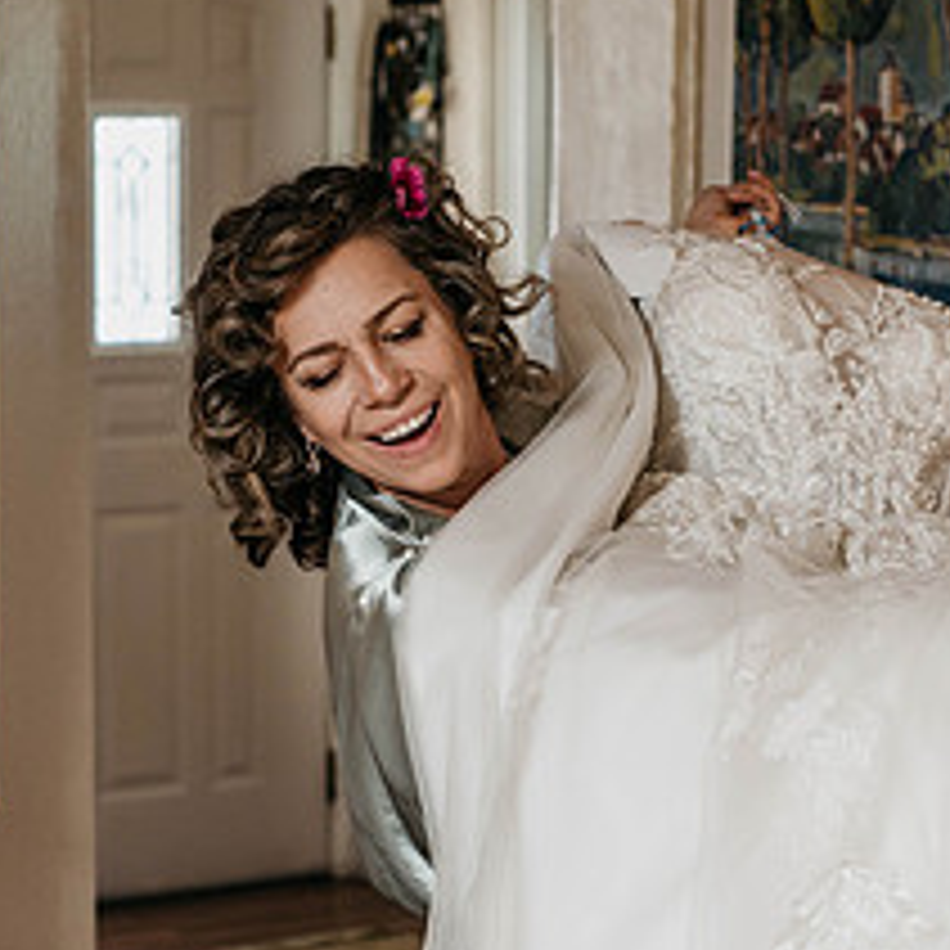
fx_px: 3633
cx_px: 527
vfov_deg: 14.9
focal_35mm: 117
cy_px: 549
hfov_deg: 14.9
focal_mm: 50
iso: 800
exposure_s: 1/160
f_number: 3.5
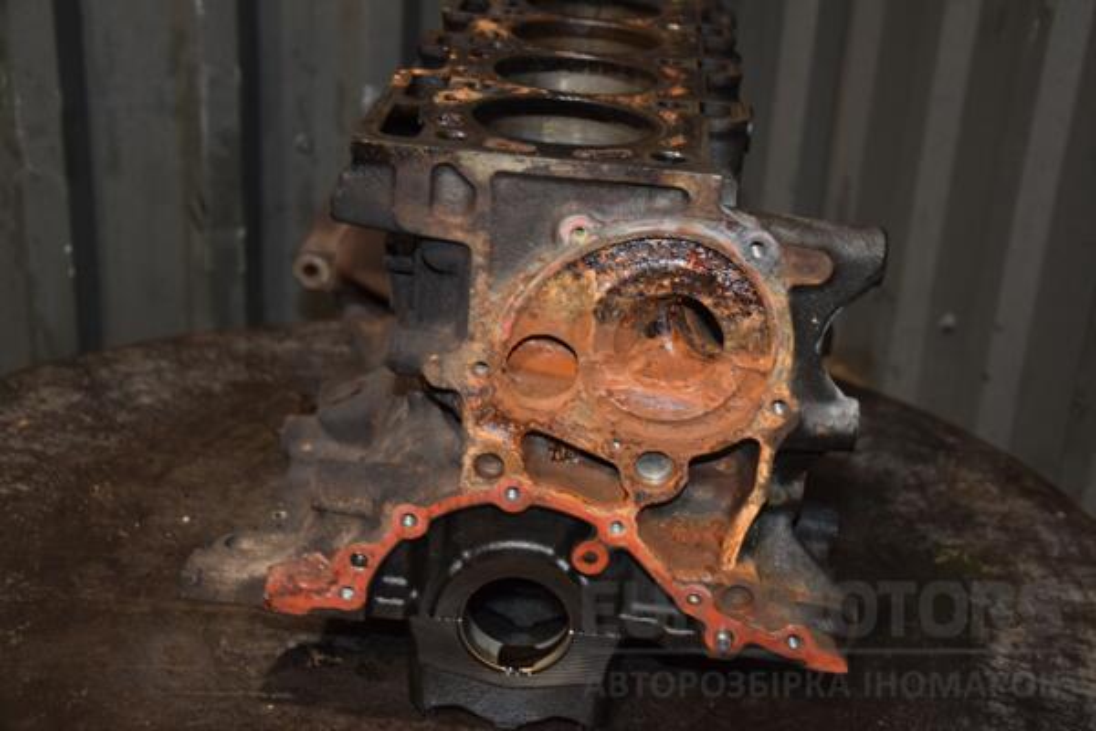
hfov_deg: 37.9
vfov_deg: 25.8
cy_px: 366
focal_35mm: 52
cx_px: 548
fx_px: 1598
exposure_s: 1/60
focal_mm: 35
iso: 800
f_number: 5
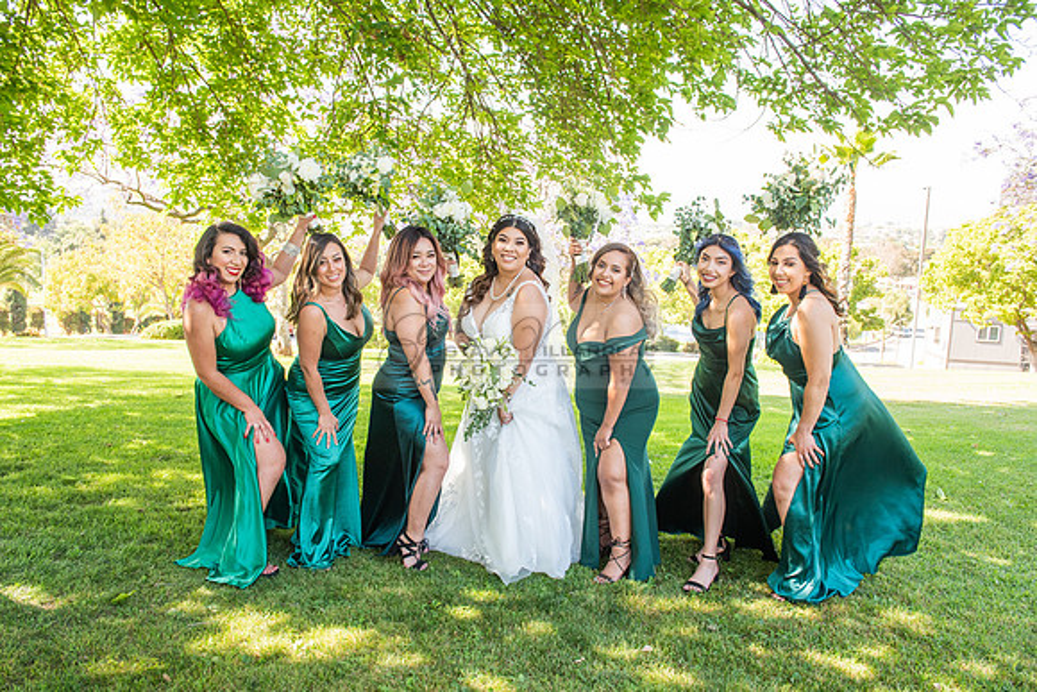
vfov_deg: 48.0
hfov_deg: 67.4
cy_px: 346
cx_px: 518
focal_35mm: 27
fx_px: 778
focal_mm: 27
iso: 500
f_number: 6.3
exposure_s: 1/200
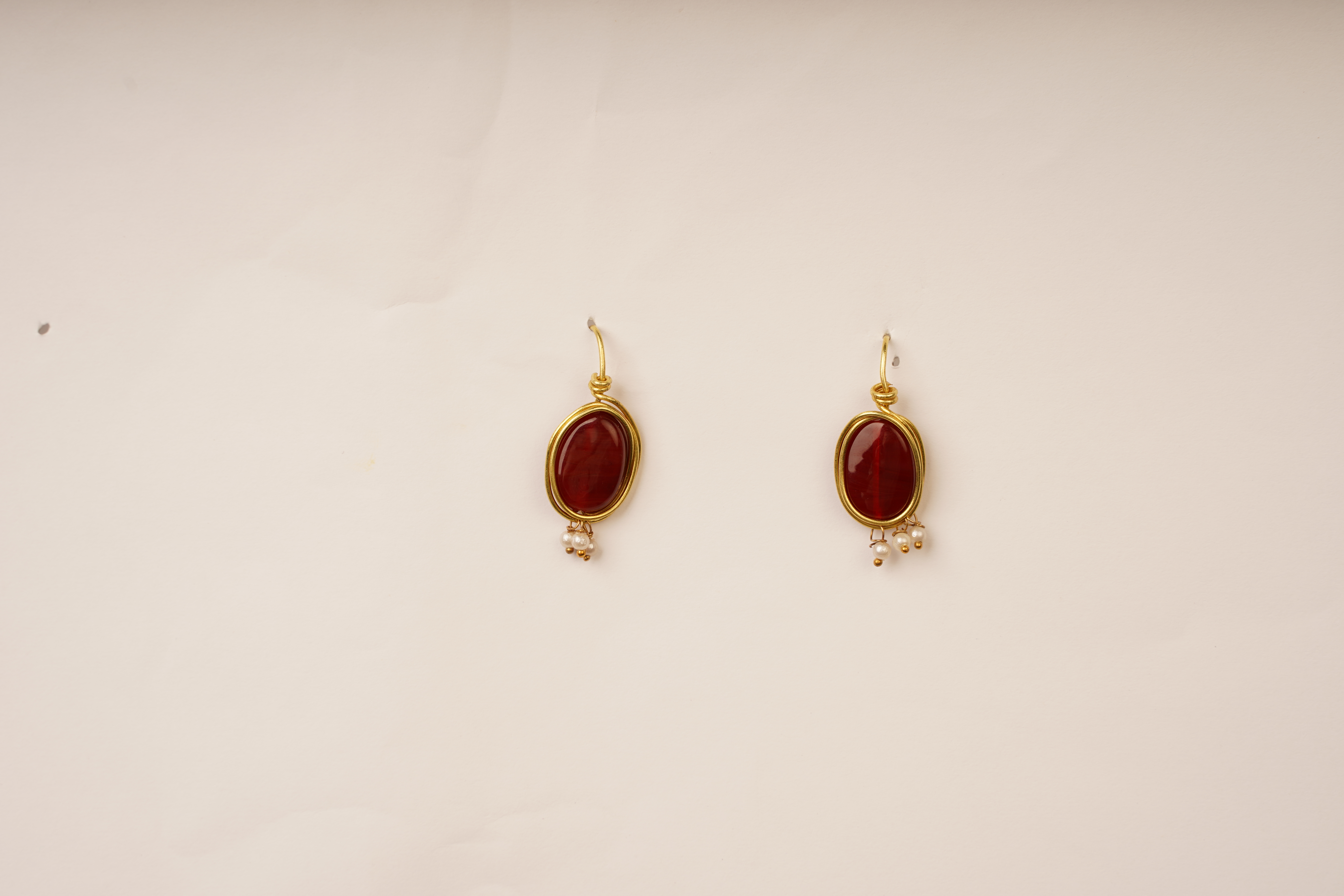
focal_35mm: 75
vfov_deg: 18.2
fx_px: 2800
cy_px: 448
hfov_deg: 27.0
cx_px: 672
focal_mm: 75
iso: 160
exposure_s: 1/250
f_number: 10
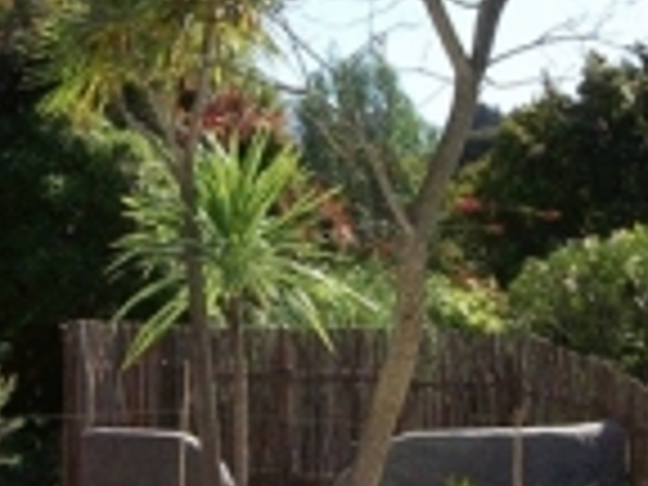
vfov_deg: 11.9
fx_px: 2340
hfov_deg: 15.8
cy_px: 236
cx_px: 328
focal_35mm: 125
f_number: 4.8
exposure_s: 1/385
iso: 80
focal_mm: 6
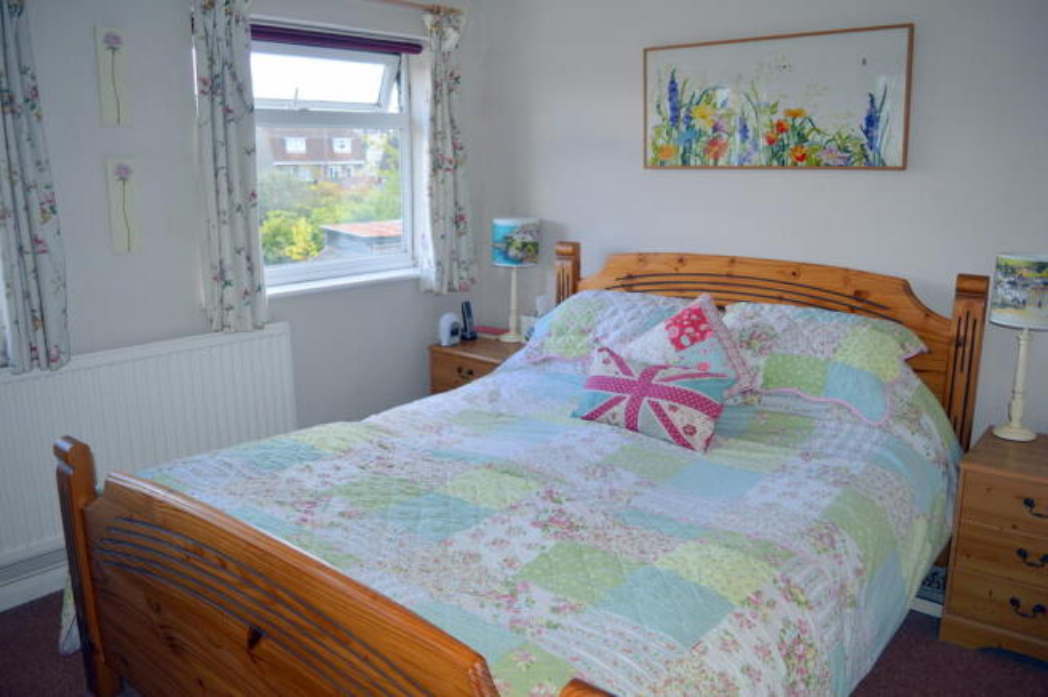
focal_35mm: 27
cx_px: 524
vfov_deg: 47.8
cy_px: 348
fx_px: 785
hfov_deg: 67.4
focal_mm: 18
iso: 200
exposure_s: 1/125
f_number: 4
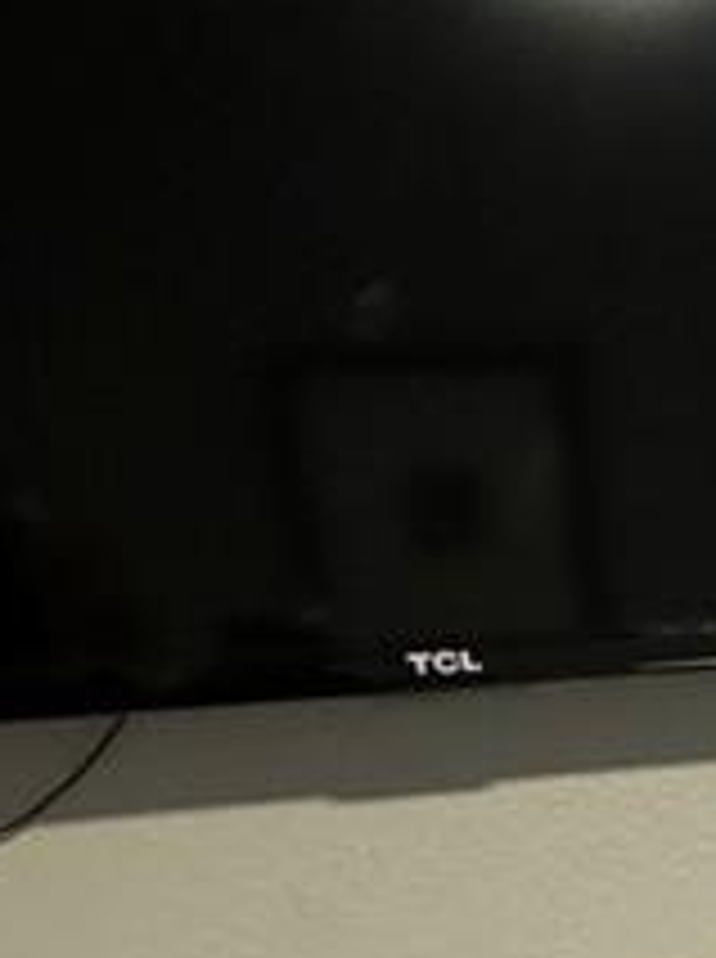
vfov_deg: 22.8
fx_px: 2185
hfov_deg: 14.3
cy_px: 1133
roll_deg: +2.8
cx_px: 1572
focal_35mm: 79
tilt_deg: -14.1
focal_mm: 2.22
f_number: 2.2
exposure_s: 1/60
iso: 800
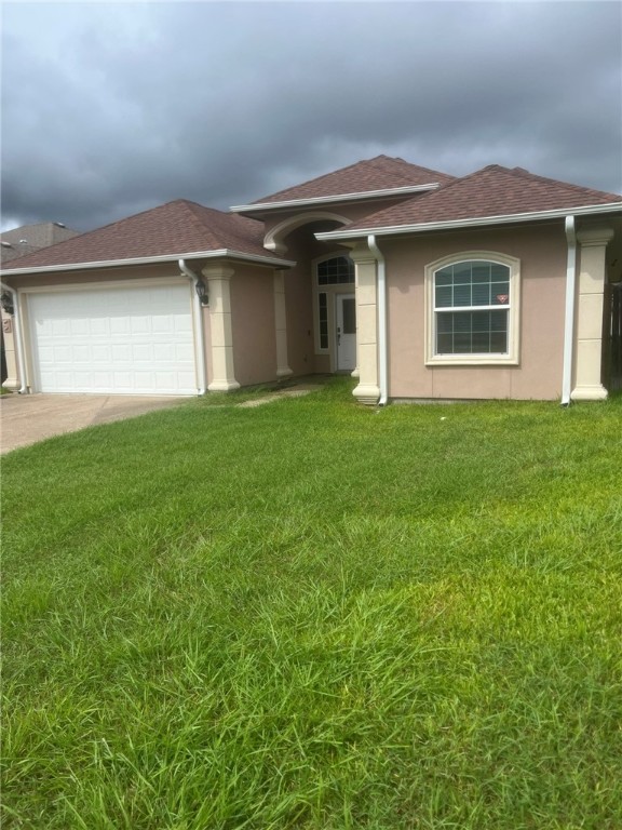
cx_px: 311
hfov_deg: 53.1
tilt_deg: -8.9
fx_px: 623
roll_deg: +2.5
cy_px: 415
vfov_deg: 67.3
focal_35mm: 26
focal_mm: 5.1
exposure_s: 1/2309
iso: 50
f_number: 1.6
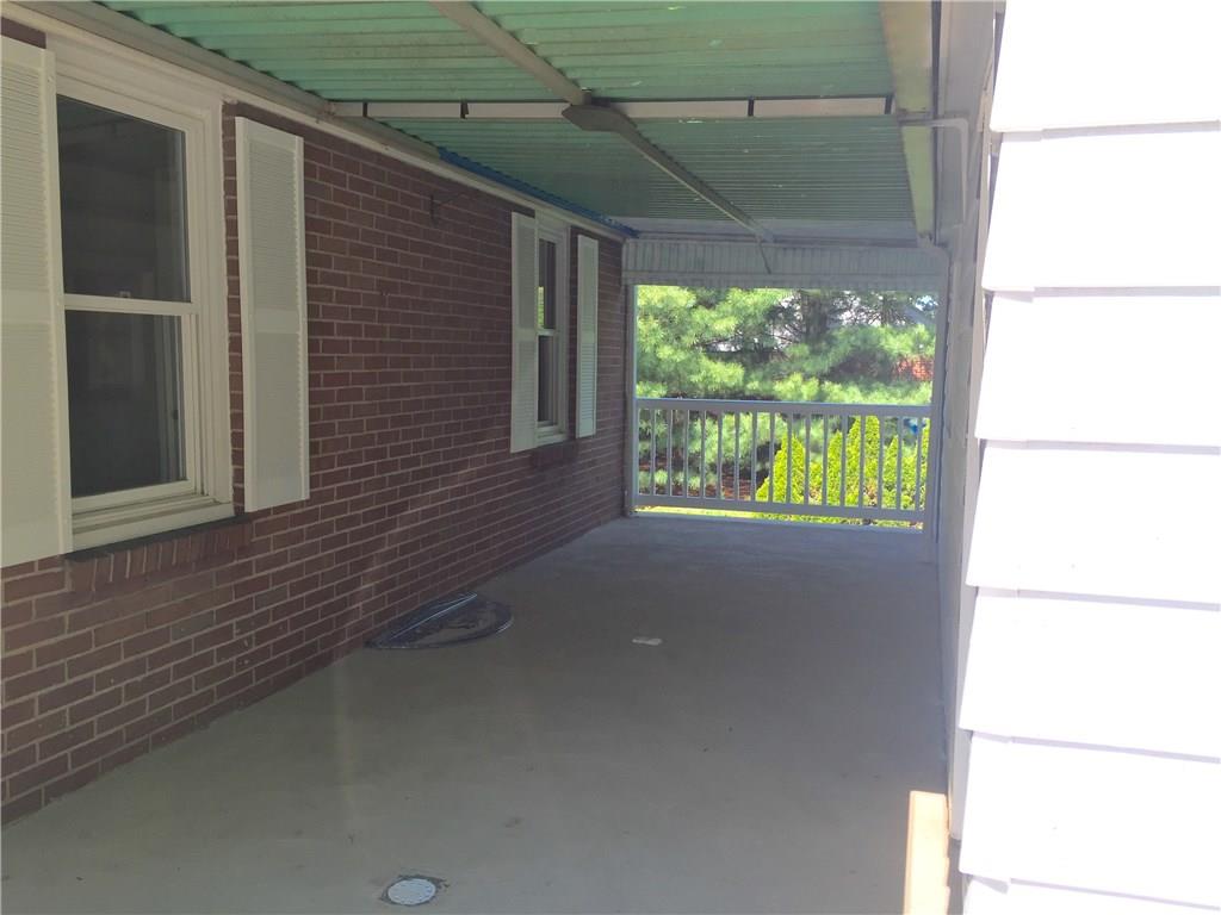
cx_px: 610
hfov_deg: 61.7
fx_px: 1023
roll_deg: -0.6
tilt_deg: -5.8
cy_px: 458
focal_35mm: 29
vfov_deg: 48.2
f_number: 2.2
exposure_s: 1/465
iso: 32
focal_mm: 4.15
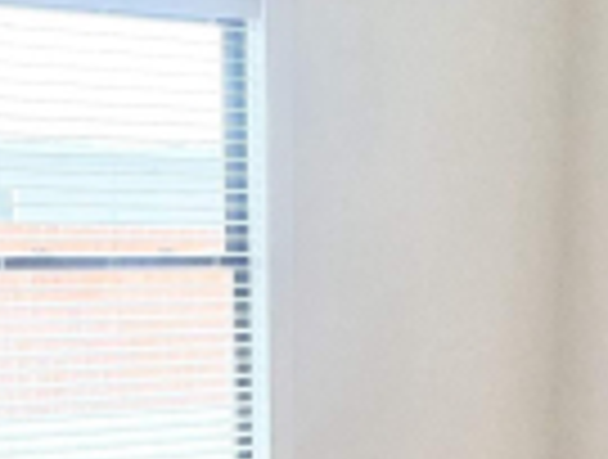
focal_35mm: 64
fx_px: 1127
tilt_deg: -12.1
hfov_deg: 30.1
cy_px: 477
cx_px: 358
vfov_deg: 22.0
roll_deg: -1.1
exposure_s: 1/120
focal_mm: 1.57
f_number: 1.8
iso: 80
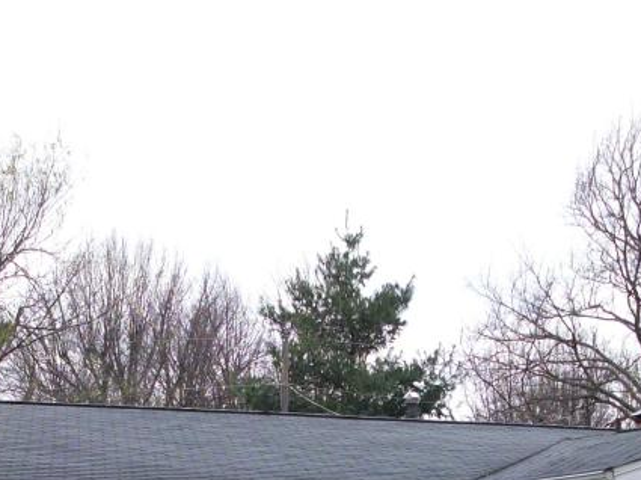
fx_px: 1517
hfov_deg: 23.8
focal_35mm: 82
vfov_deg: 17.5
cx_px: 273
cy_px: 492
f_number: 2.8
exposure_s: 1/216
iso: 64
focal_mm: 5.7
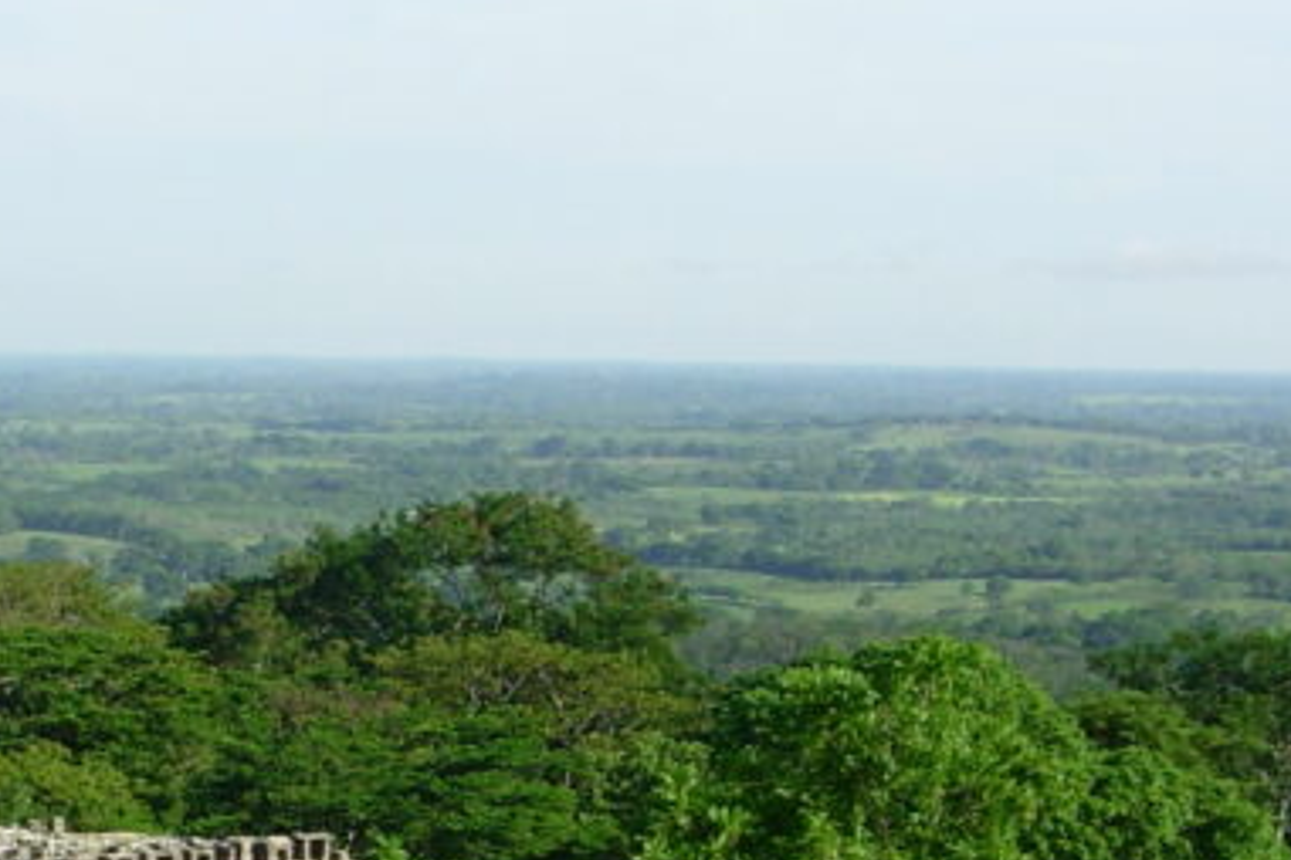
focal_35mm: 162
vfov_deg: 8.4
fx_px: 5809
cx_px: 78
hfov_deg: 12.6
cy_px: 799
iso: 50
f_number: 3.3
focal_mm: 9.5
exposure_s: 1/683
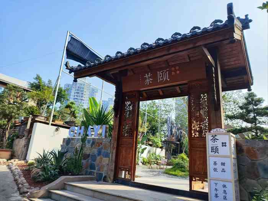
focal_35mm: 24
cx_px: 134
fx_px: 186
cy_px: 100
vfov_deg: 56.8
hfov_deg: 71.6
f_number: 1.65
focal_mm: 5.26
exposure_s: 1/1000
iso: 50
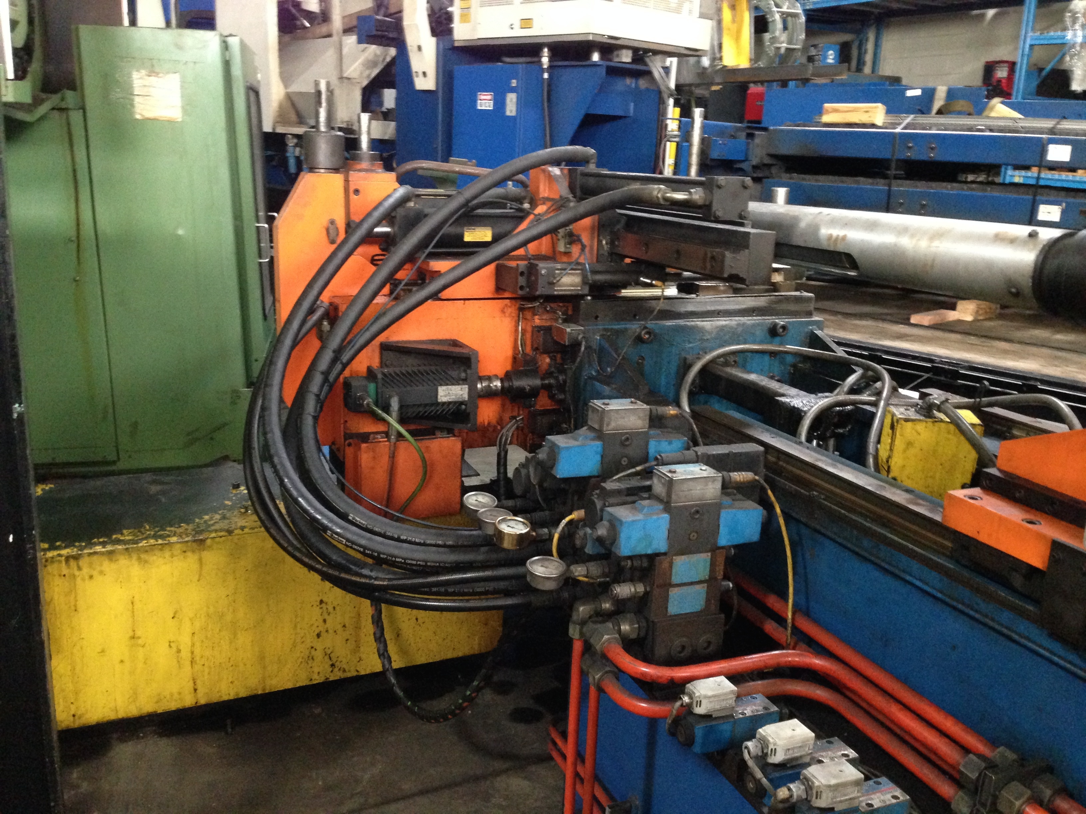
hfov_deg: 55.4
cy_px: 407
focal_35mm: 33
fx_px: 1035
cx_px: 543
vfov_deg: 42.9
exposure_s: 1/15
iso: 500
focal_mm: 4.12
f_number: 2.4
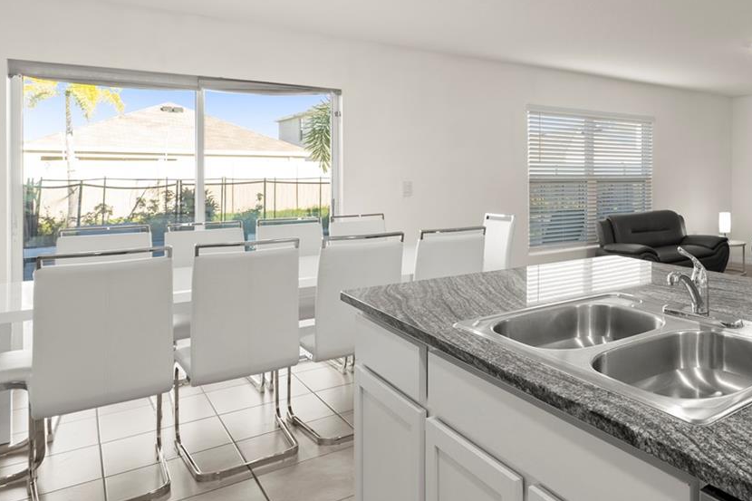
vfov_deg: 47.3
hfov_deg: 58.7
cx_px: 660
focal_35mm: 27
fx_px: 564
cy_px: 174
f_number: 8
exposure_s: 1/4
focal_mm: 14
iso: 200
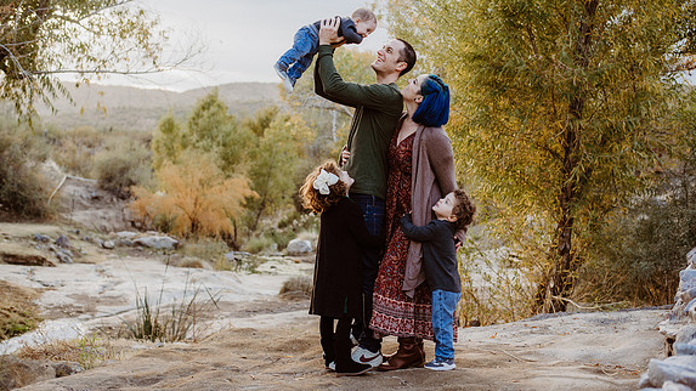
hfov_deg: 39.2
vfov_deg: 22.6
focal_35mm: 53
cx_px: 350
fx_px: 978
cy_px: 168
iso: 400
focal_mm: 50
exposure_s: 1/500
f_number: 3.2
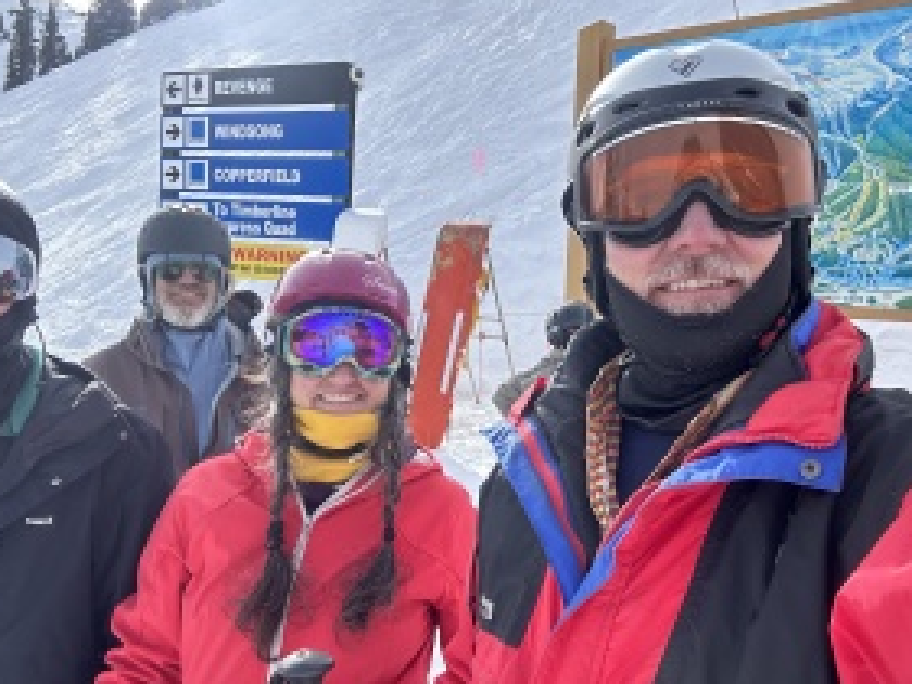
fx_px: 790
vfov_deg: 46.8
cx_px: 443
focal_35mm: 30
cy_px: 362
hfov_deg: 60.0
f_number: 1.9
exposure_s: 1/520
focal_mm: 2.69
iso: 25
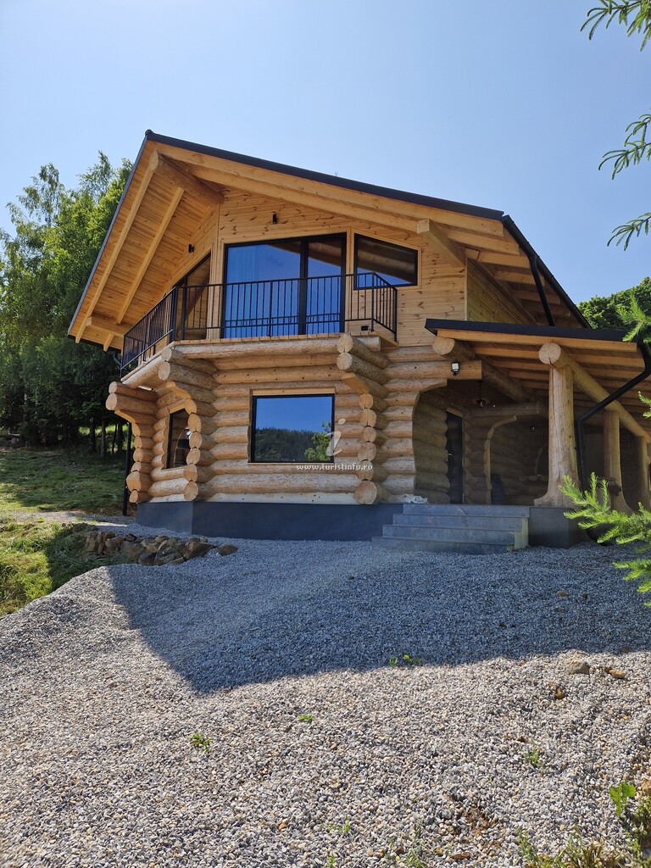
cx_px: 326
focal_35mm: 23
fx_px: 577
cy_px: 434
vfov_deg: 73.9
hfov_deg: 58.9
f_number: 1.8
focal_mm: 5.4
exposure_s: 1/1480
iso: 50
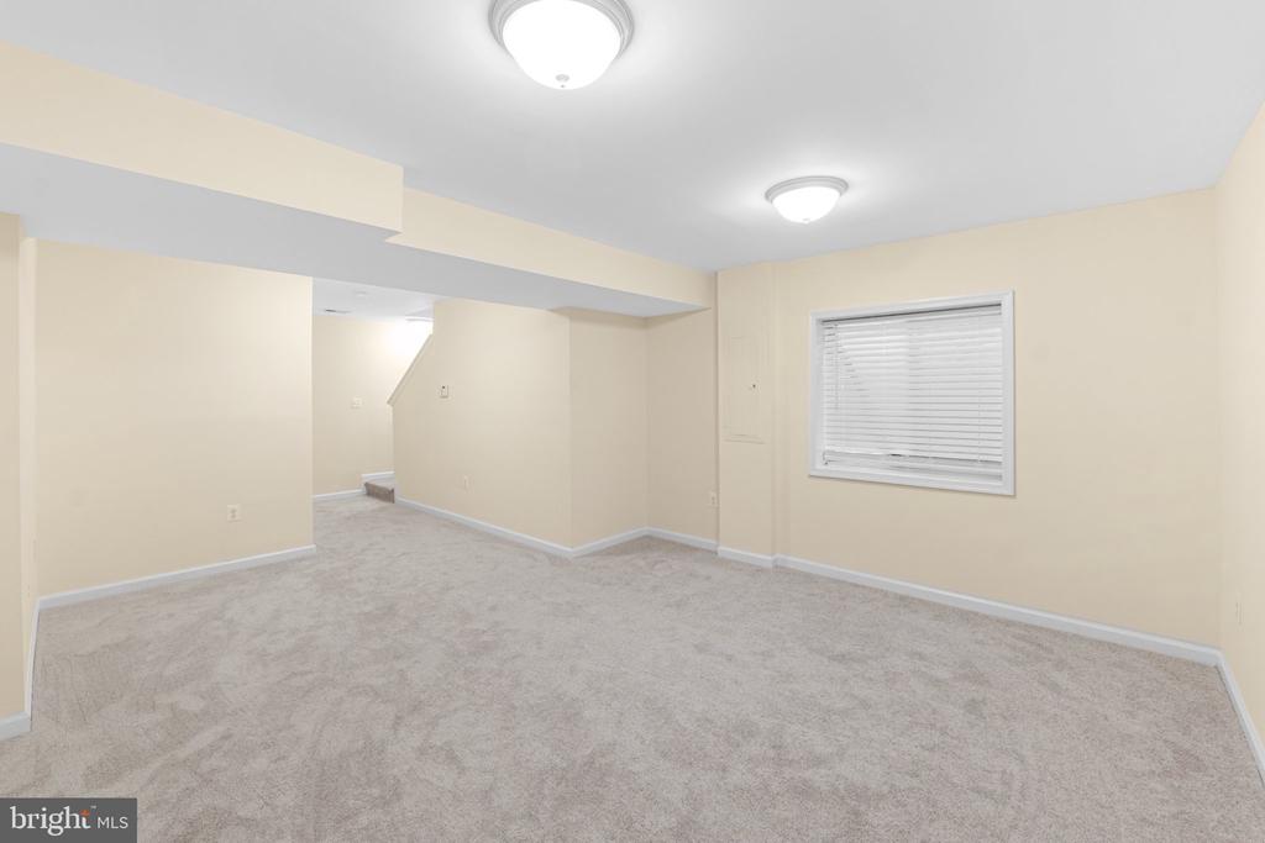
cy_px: 422
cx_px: 632
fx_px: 492
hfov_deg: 104.2
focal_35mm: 14
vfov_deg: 81.2
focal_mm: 14
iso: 800
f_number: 9
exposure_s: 1/4
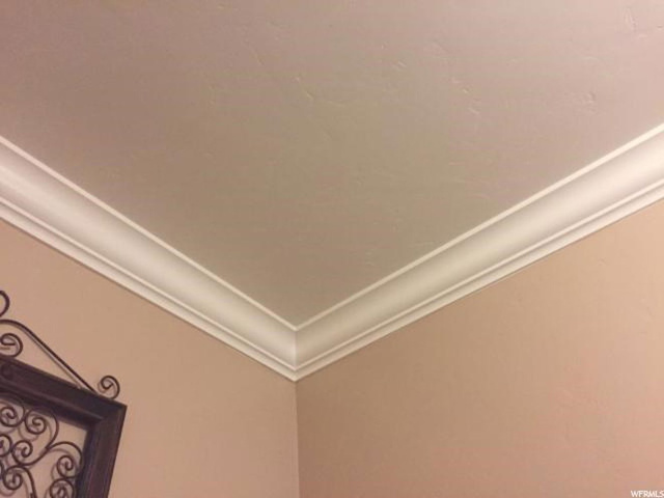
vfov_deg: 48.2
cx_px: 332
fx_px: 556
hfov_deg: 61.7
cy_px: 249
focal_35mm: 29
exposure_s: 1/30
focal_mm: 4.15
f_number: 2.2
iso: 250
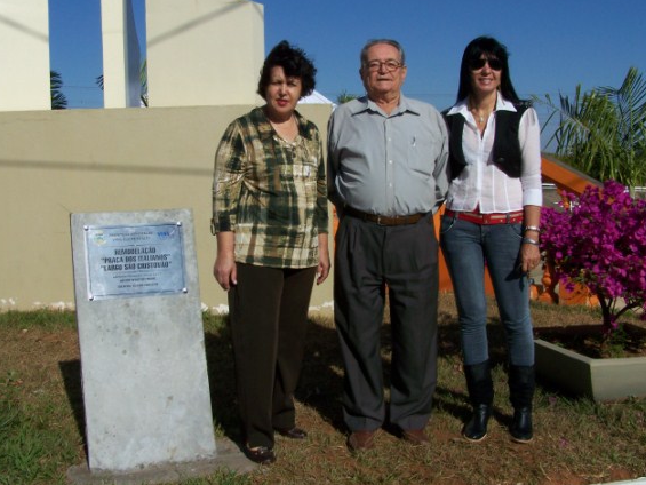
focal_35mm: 43
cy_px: 214
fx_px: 803
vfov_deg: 33.6
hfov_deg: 43.8
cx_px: 299
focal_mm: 6.3
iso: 80
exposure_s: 1/800
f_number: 5.6
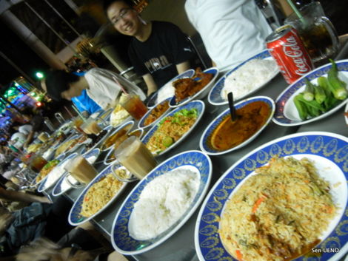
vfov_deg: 46.8
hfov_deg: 59.9
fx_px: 302
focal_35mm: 30
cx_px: 174
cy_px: 130
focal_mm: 5.4
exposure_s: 1/3.6
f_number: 3.5
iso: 400
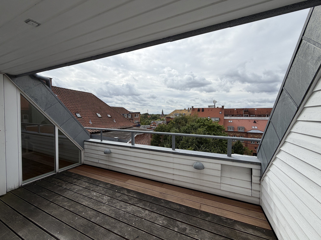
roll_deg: +0.4
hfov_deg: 102.1
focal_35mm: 14
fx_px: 130
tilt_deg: -0.9
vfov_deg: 85.7
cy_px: 120
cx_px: 160
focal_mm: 2.22
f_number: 2.2
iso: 20
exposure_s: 1/1399
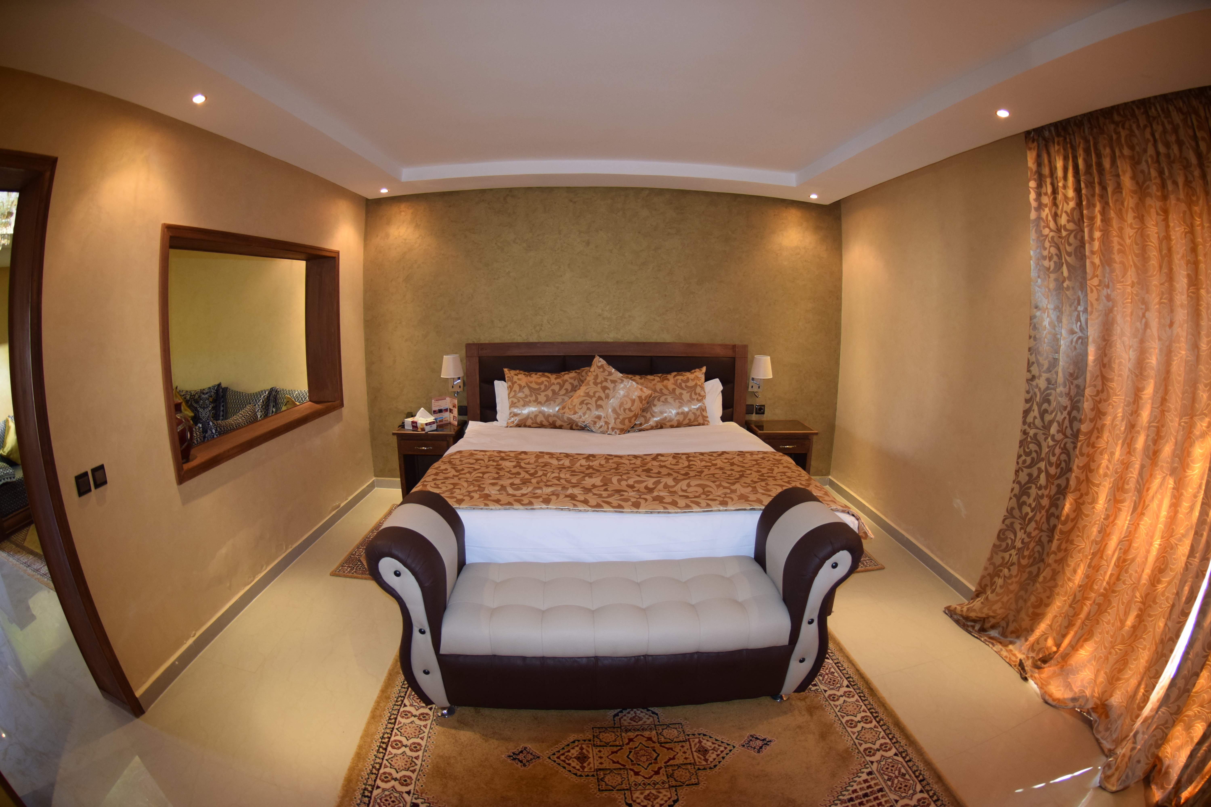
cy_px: 404
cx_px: 606
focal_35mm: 16
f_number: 3.2
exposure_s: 1/60
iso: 800
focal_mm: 10.5
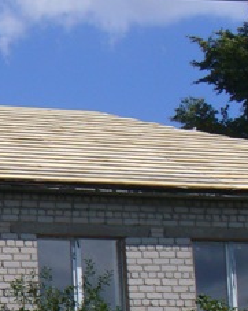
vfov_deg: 10.4
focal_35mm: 186
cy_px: 170
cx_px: -197
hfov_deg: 8.0
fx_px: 1710
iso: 80
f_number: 6.2
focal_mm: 8.9
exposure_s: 1/500
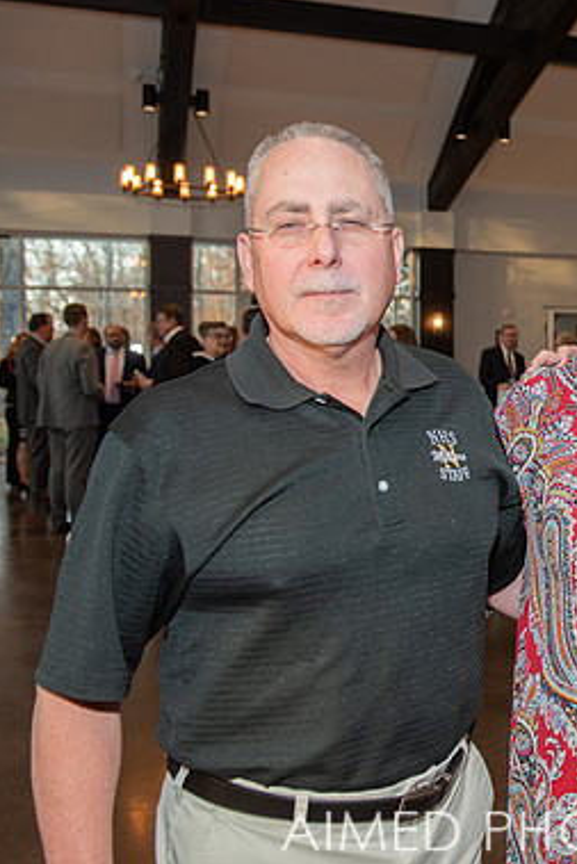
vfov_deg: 41.1
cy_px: 393
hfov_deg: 25.5
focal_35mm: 48
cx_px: 675
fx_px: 1153
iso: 640
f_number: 4
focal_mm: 28
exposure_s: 1/250
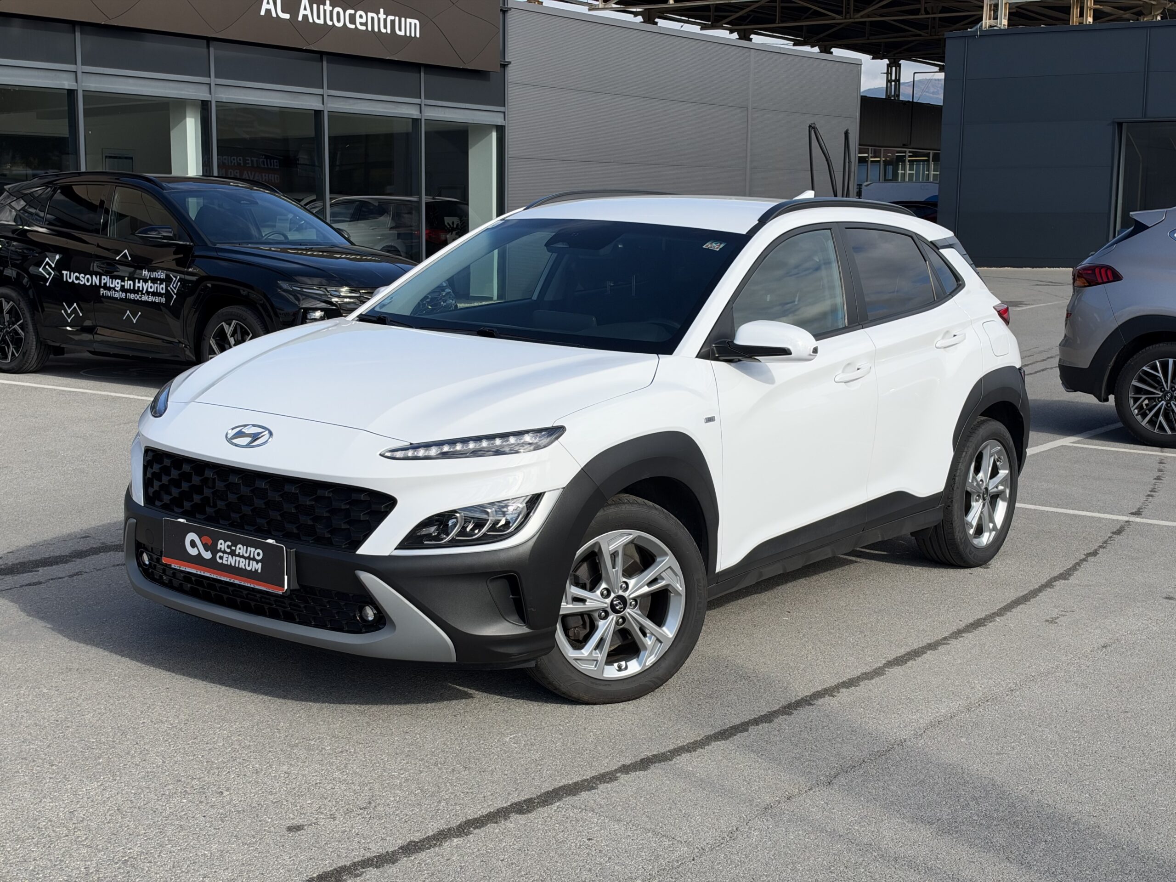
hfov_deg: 39.7
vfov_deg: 30.3
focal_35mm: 48
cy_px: 441
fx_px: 1631
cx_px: 588
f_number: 1.8
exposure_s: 1/5319
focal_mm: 6.93
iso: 80
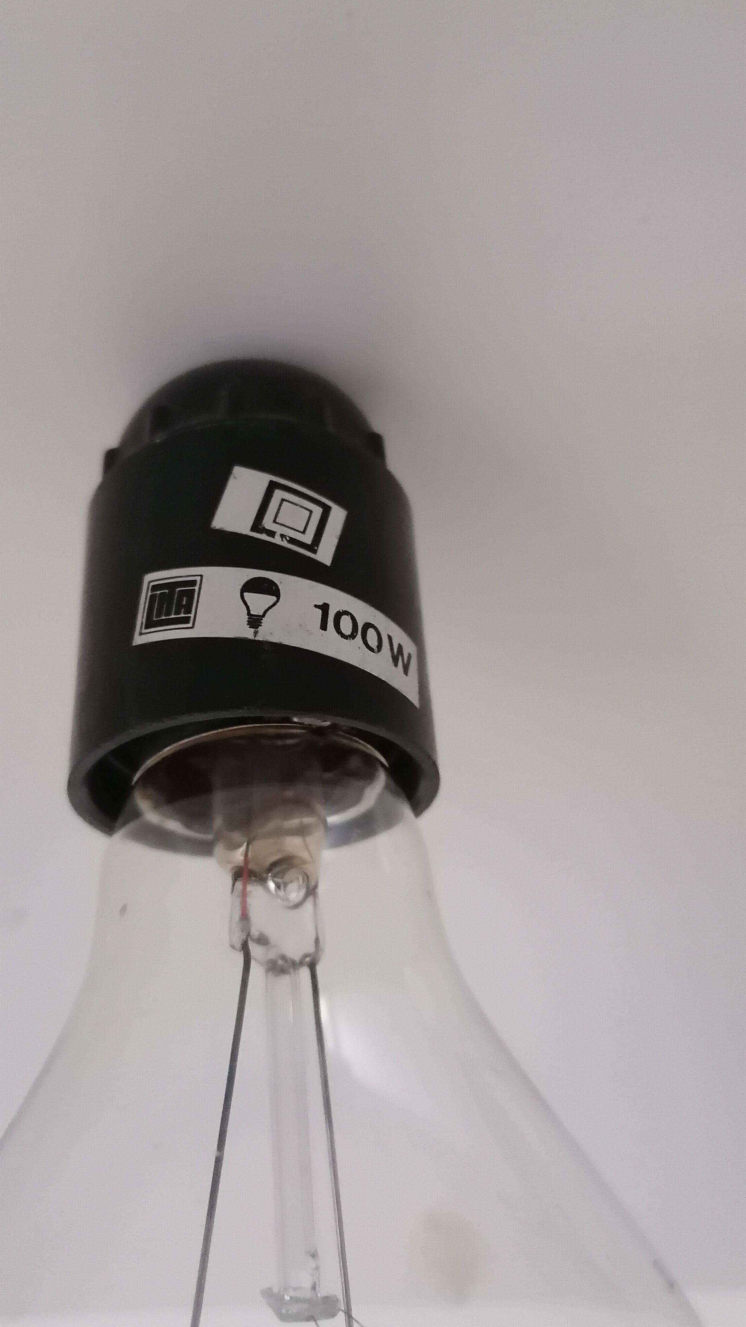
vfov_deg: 64.3
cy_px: 663
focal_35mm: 30
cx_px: 322
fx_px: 1055
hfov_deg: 38.9
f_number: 1.8
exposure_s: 1/16.7
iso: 800
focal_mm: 4.75
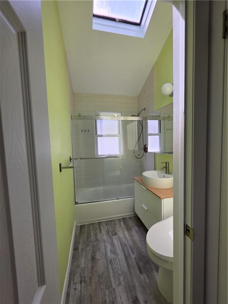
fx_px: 114
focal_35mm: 13
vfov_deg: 106.2
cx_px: 114
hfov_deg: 89.9
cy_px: 152
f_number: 1.9
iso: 40
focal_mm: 2.2
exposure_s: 1/493
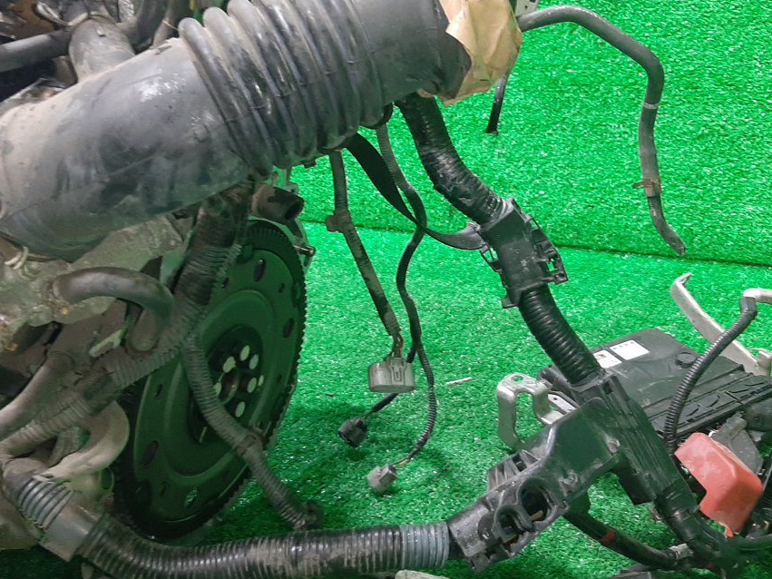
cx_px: 361
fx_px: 981
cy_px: 271
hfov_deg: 42.9
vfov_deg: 32.9
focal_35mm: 44
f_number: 1.7
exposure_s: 1/25
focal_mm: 3.93
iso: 174
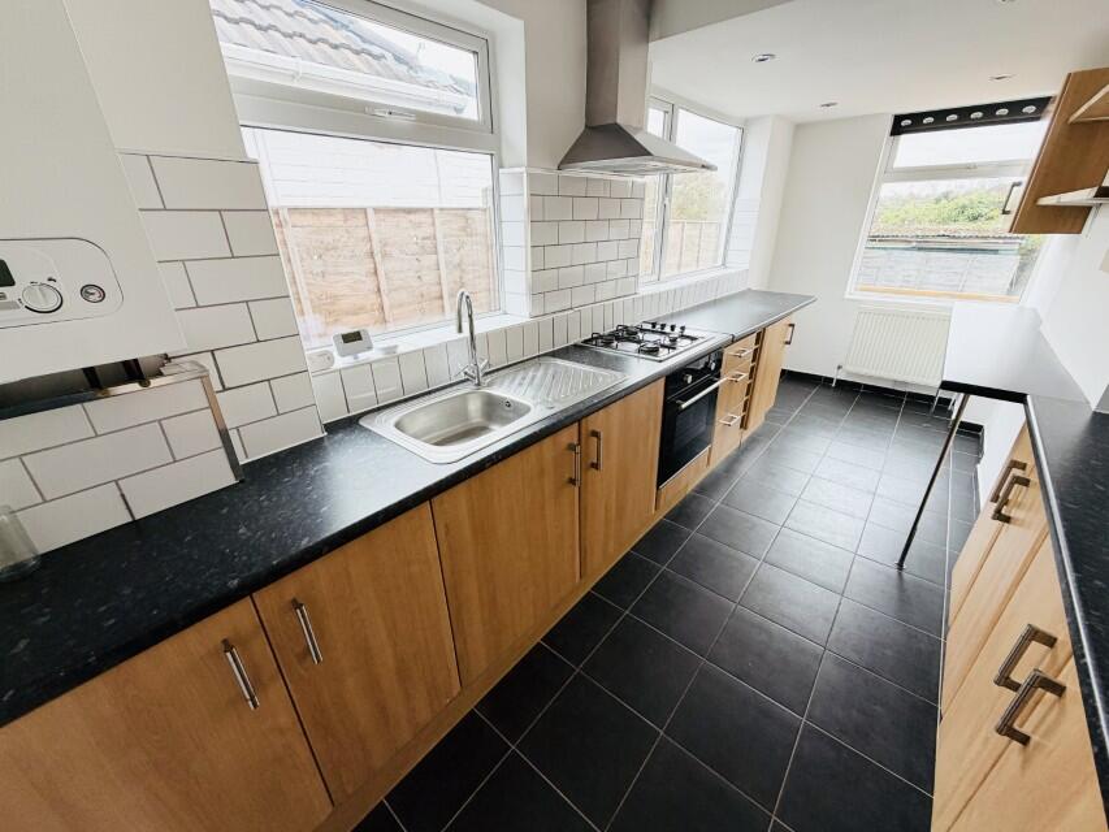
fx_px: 449
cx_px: 554
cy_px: 416
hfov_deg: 102.1
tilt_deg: -23.2
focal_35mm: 14
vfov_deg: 85.7
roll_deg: +0.8
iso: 125
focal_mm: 2.22
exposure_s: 1/121
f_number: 2.2
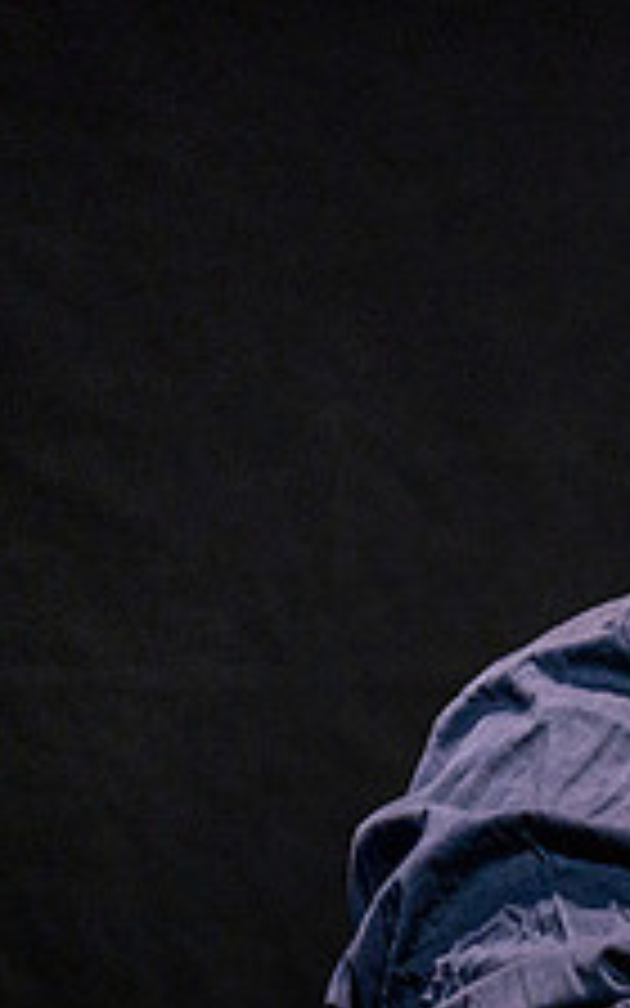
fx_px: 10302
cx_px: 1120
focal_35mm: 375
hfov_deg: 3.5
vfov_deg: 5.6
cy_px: 385
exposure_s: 1/200
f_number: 2.8
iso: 2000
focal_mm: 142
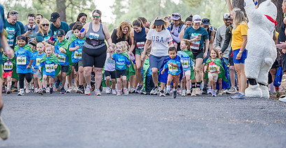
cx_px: 101
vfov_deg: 4.1
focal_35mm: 280
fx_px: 2084
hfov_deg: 7.8
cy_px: 58
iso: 1250
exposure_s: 1/640
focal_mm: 155.6
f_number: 2.8
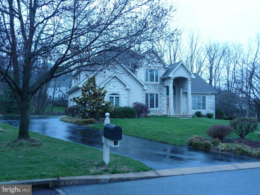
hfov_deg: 54.0
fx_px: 255
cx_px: 130
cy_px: 98
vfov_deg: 41.8
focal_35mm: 34
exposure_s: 1/125
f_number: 3.6
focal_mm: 5.6
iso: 100
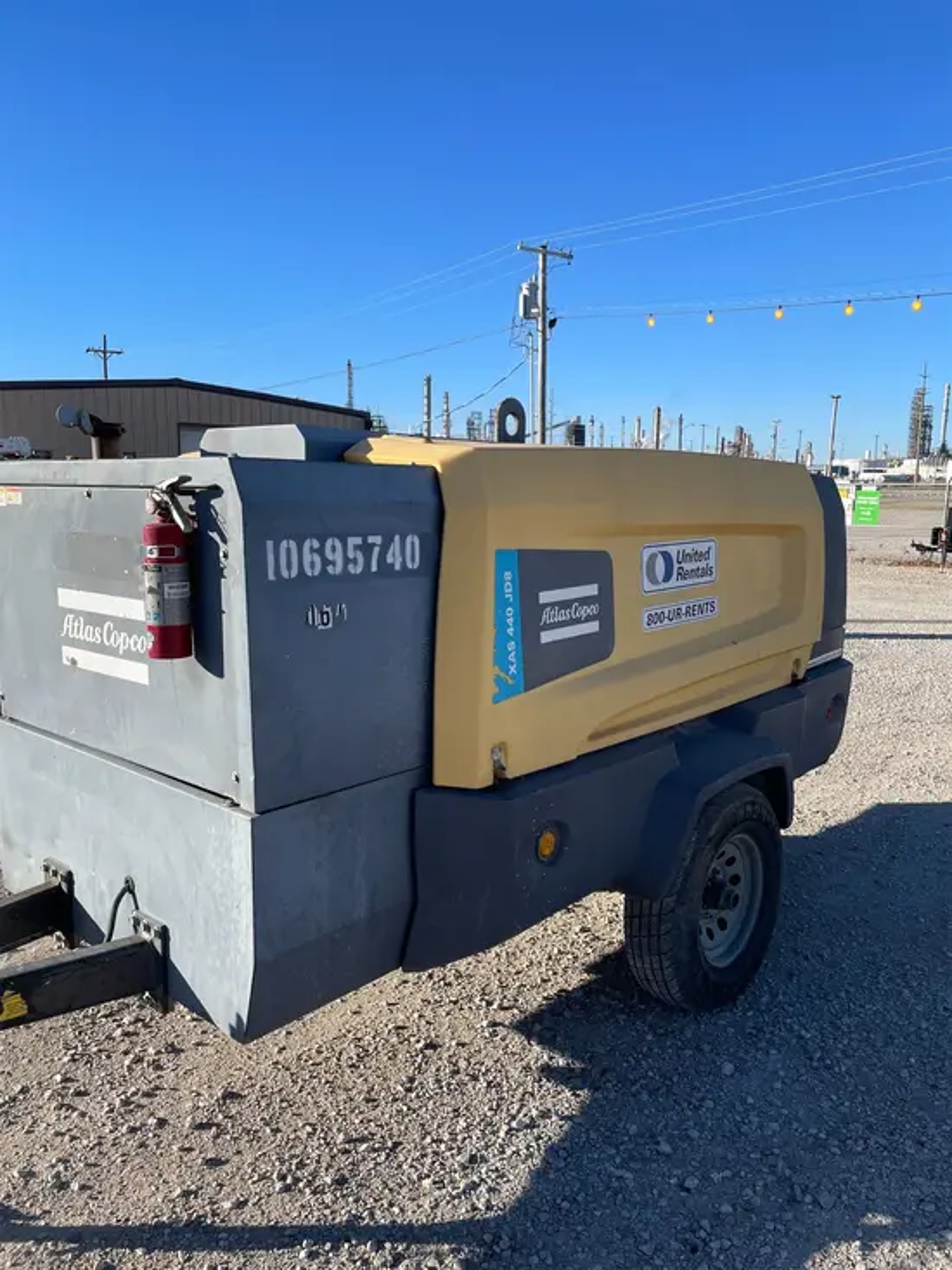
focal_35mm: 26
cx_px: 476
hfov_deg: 53.1
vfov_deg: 67.3
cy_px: 635
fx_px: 953
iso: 50
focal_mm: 4.2
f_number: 1.6
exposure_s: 1/3509
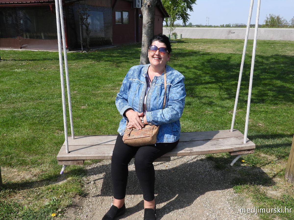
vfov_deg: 44.2
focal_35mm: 32
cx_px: 147
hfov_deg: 56.8
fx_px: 272
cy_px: 110
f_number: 3.2
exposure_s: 1/1250
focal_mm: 5.8
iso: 100
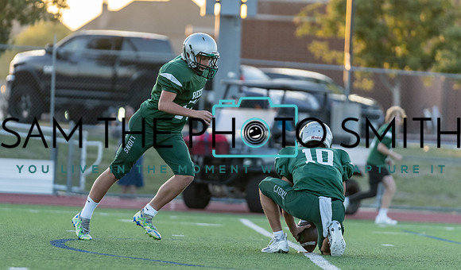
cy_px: 123
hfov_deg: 6.7
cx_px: 205
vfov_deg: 3.9
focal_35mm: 321
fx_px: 3962
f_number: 2.8
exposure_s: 1/1250
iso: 1000
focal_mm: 200
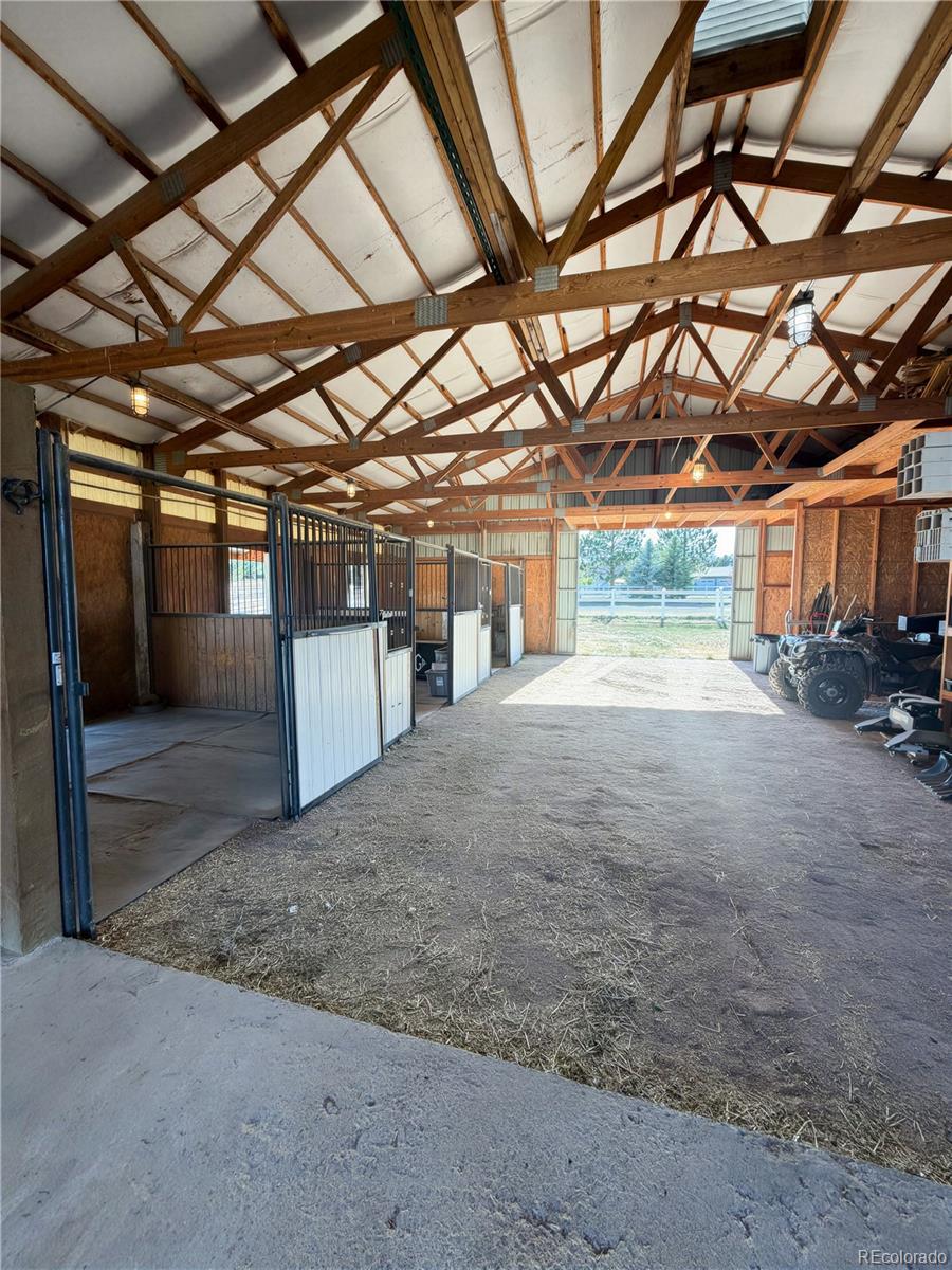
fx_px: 513
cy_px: 635
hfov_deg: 85.7
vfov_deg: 102.1
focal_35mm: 14
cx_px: 476
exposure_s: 1/120
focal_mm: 2.22
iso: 80
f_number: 2.2
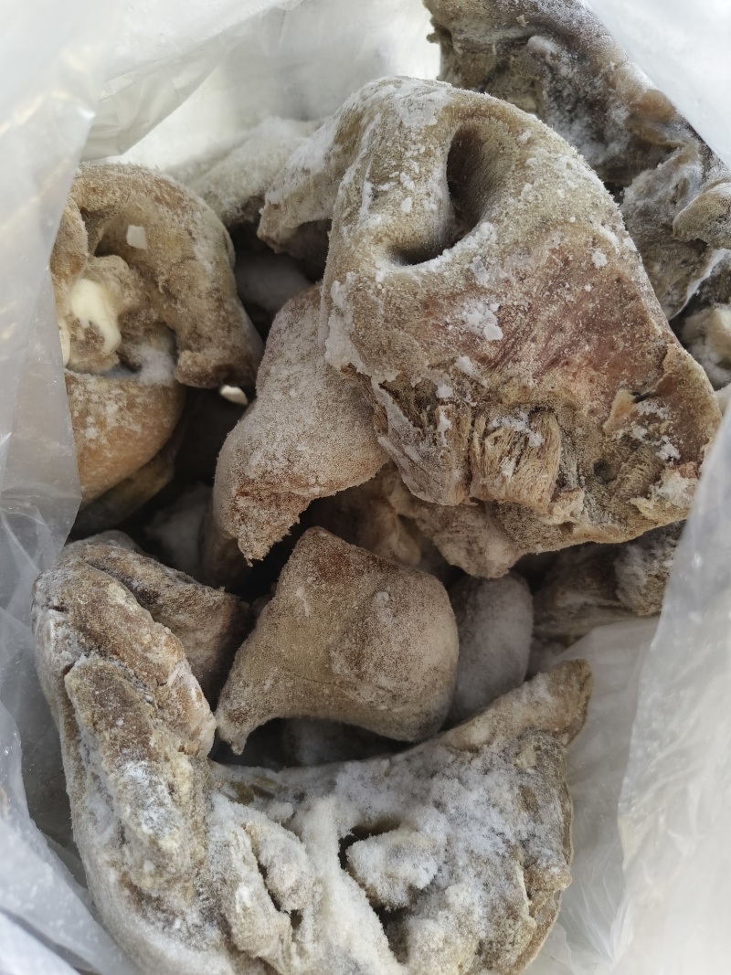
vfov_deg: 73.9
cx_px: 366
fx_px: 648
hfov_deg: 58.9
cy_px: 488
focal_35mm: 23
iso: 85
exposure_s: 1/100
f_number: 1.88
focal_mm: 5.6
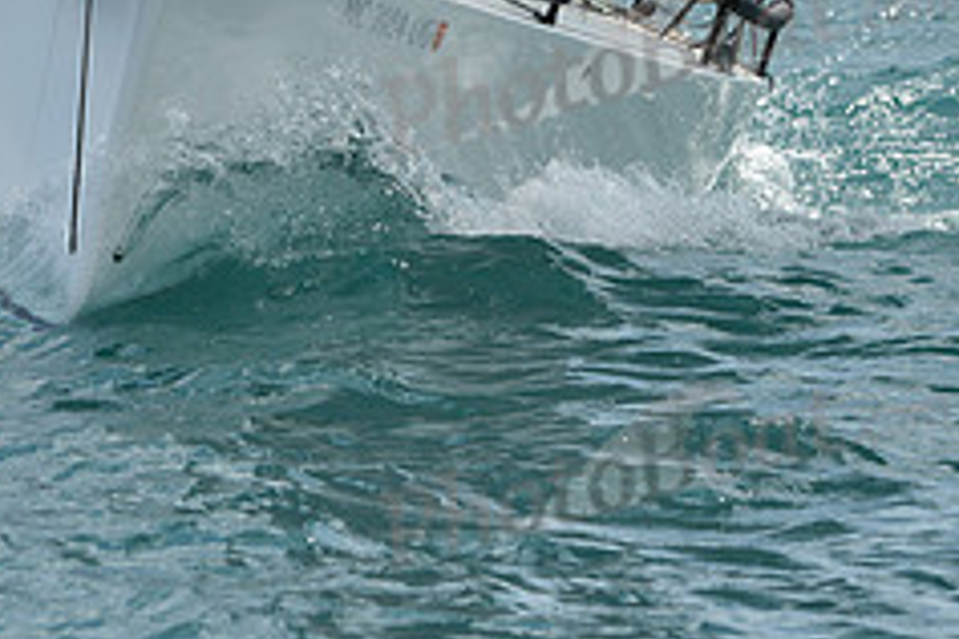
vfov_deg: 4.0
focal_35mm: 343
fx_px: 9136
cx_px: 174
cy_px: -99
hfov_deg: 6.0
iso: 250
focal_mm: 140
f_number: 8
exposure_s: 1/1250
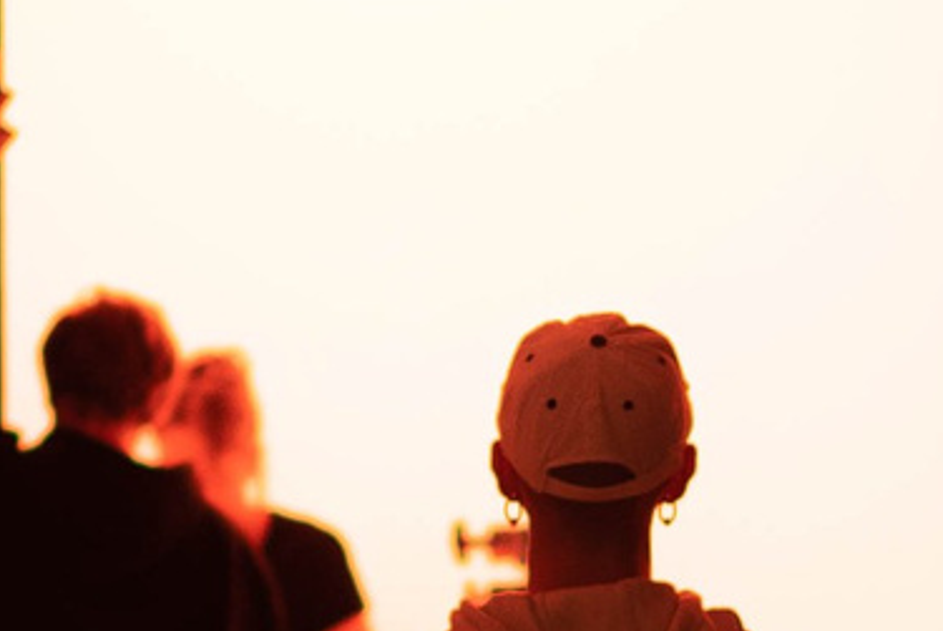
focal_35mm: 341
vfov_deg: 4.0
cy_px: 791
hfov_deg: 6.0
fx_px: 8943
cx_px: 561
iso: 250
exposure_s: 1/320
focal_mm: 50
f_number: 1.4
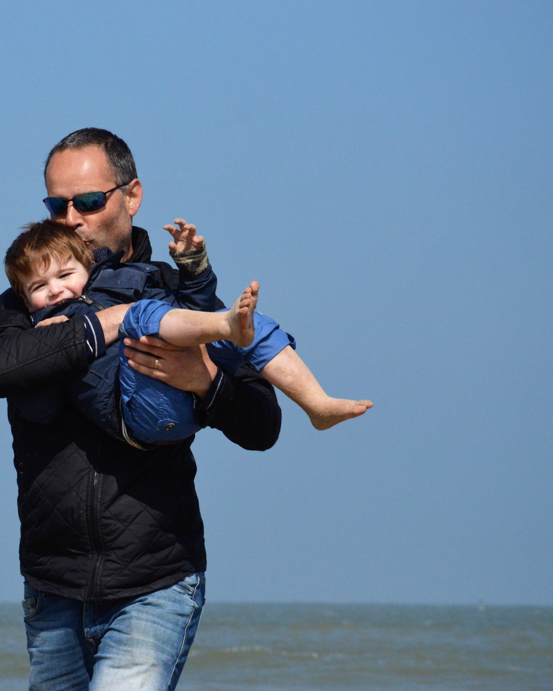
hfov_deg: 6.9
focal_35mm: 225
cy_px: 343
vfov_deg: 8.6
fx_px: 4598
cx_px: 56
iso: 800
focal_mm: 105
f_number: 9
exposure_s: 1/4000
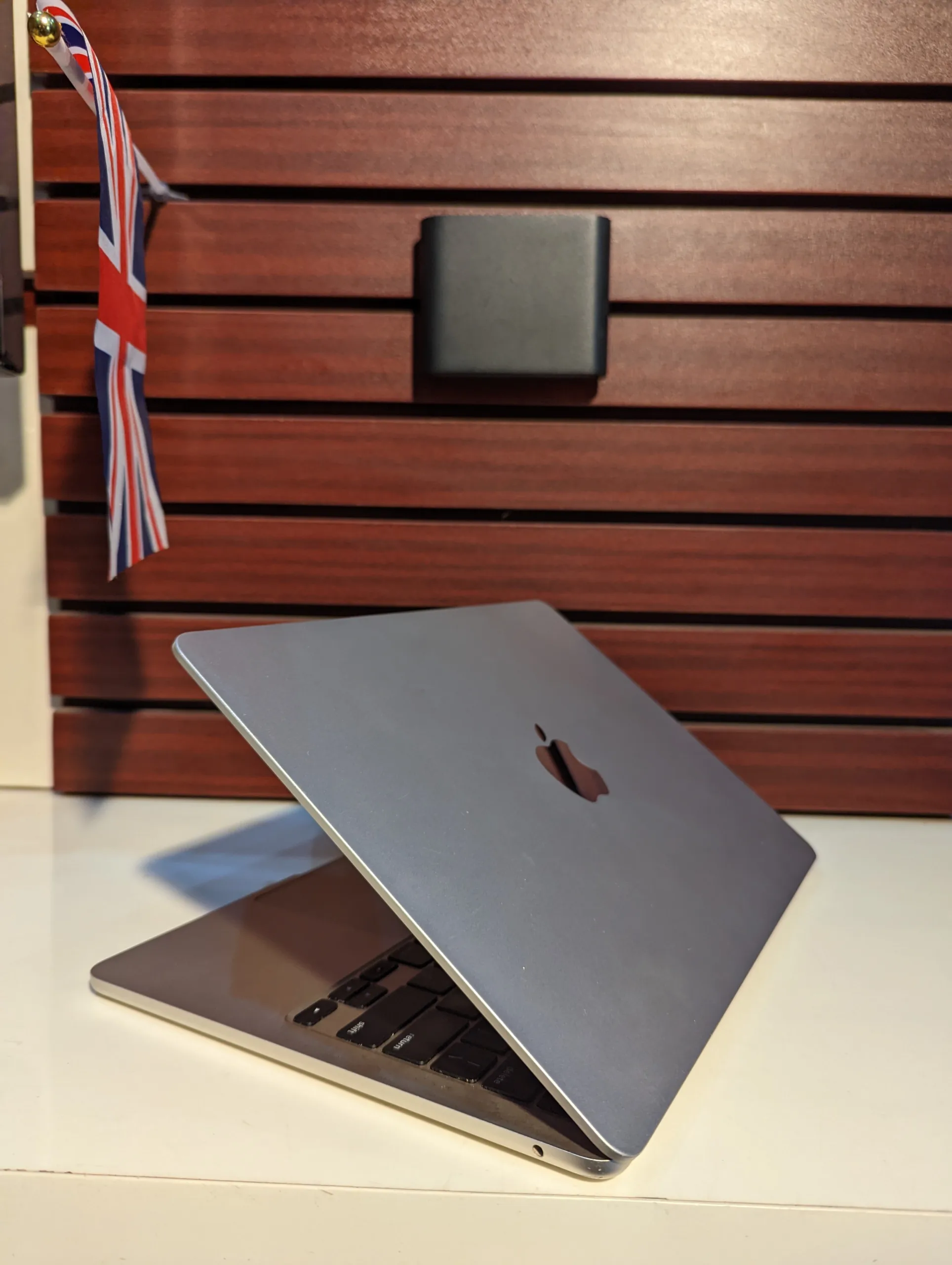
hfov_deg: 56.9
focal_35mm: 24
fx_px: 878
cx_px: 476
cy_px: 632
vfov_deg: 71.5
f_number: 1.85
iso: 168
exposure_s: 1/95
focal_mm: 6.81
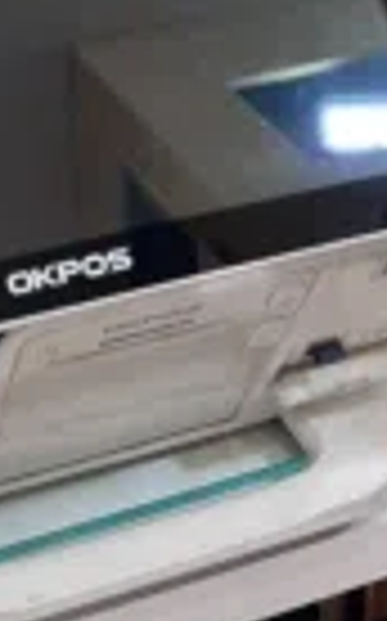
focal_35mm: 80
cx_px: 72
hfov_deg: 16.2
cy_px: -122
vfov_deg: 23.6
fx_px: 1353
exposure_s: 1/100
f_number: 1.5
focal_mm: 5.7
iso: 40
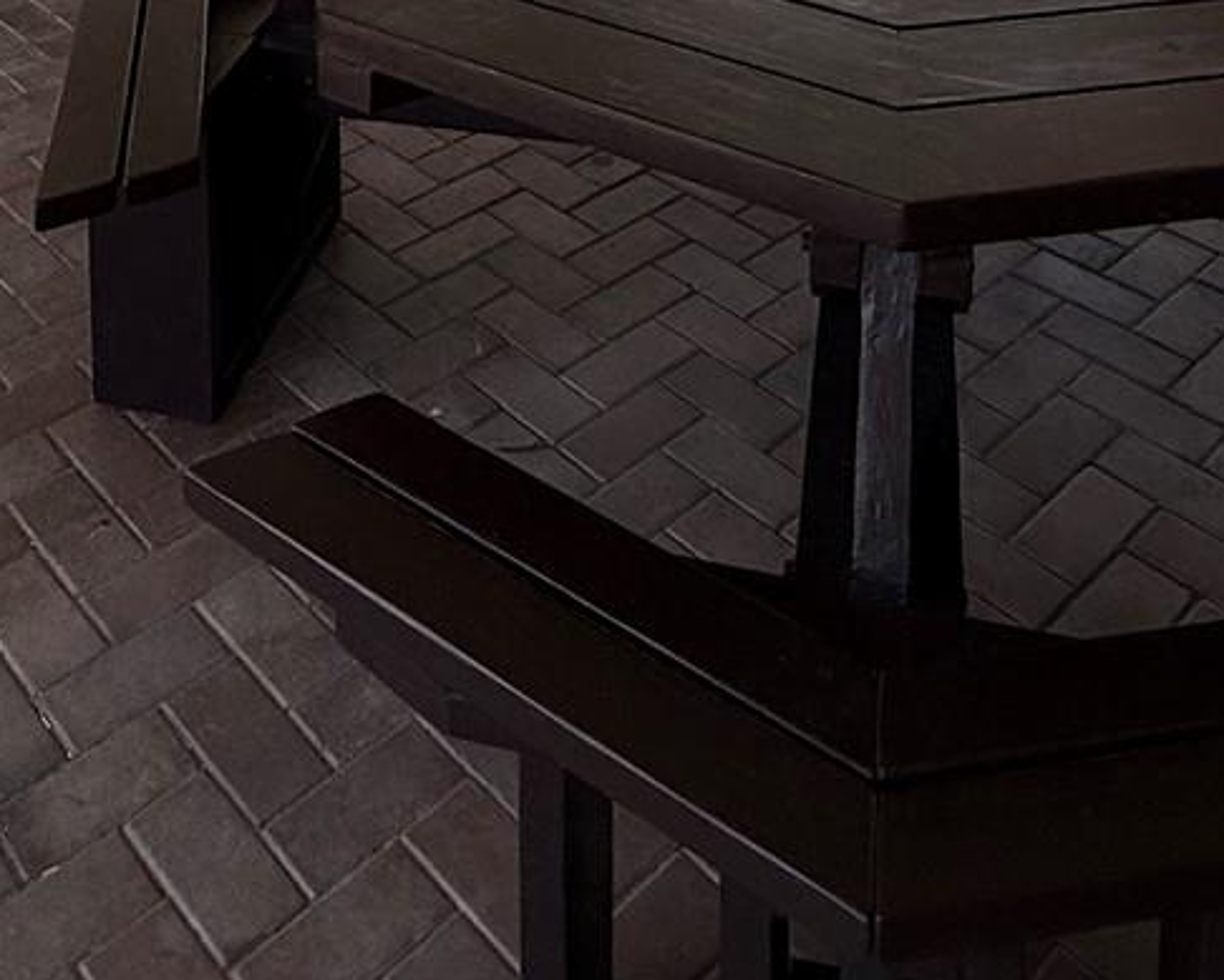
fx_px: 1630
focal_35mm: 45
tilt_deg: -5.8
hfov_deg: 41.0
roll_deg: +0.3
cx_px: 514
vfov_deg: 25.1
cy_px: -509
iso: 50
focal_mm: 2.22
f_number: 2.2
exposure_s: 1/751
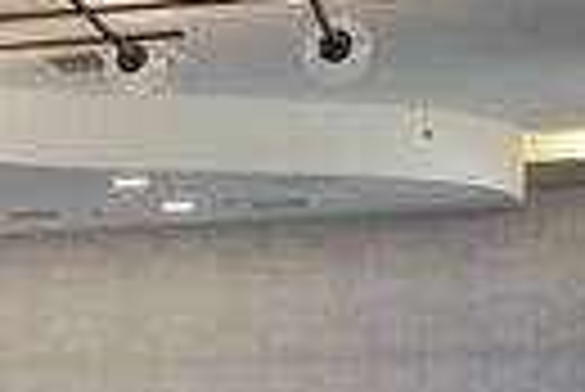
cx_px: -288
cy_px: 593
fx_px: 1855
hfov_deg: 16.4
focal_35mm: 114
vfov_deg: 11.5
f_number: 4
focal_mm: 24.7
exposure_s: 1/250
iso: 2500
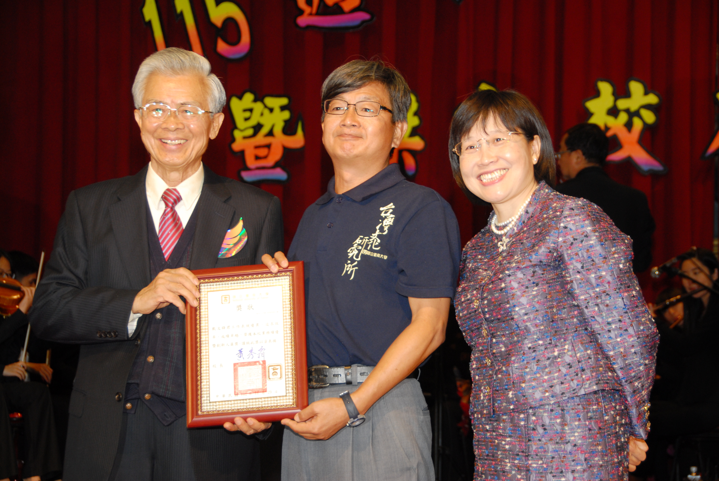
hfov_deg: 21.9
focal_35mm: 93
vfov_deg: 14.7
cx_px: 360
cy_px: 240
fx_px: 1860
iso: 320
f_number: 4.8
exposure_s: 1/60
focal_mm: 62
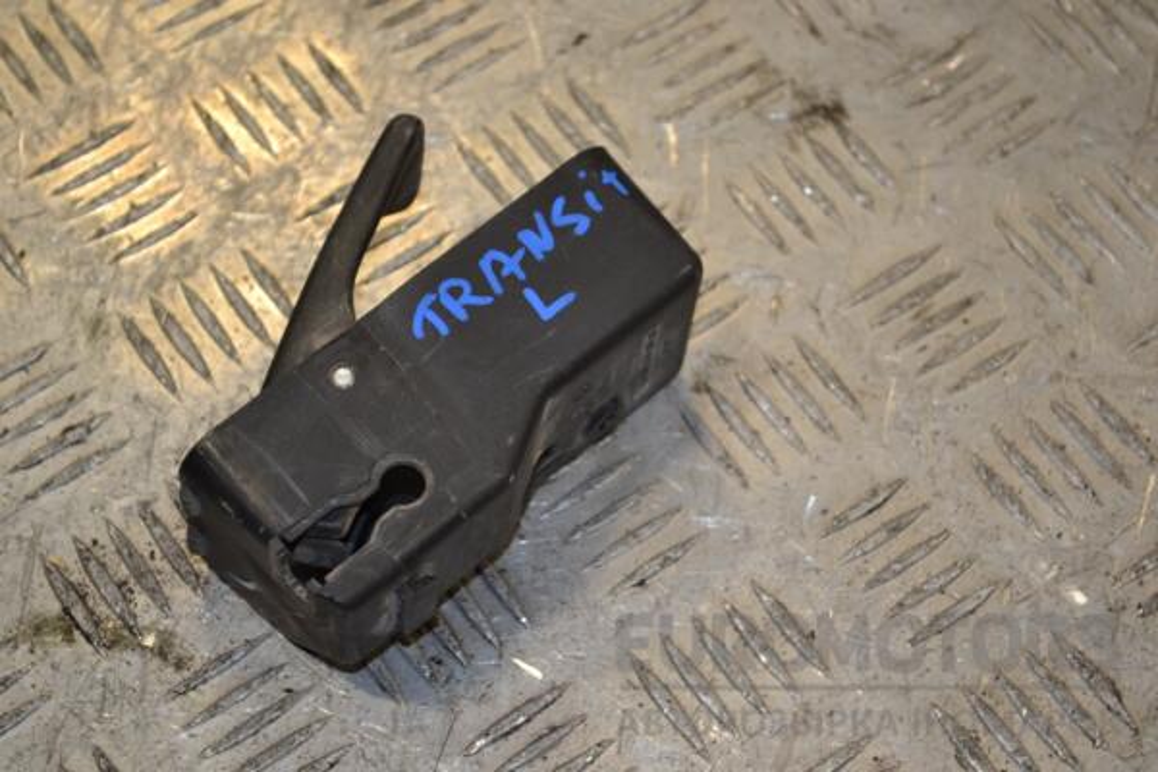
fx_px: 2654
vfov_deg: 16.6
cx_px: 579
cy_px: 386
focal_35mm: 82
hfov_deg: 24.6
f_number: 5.6
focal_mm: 55
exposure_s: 1/125
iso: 320
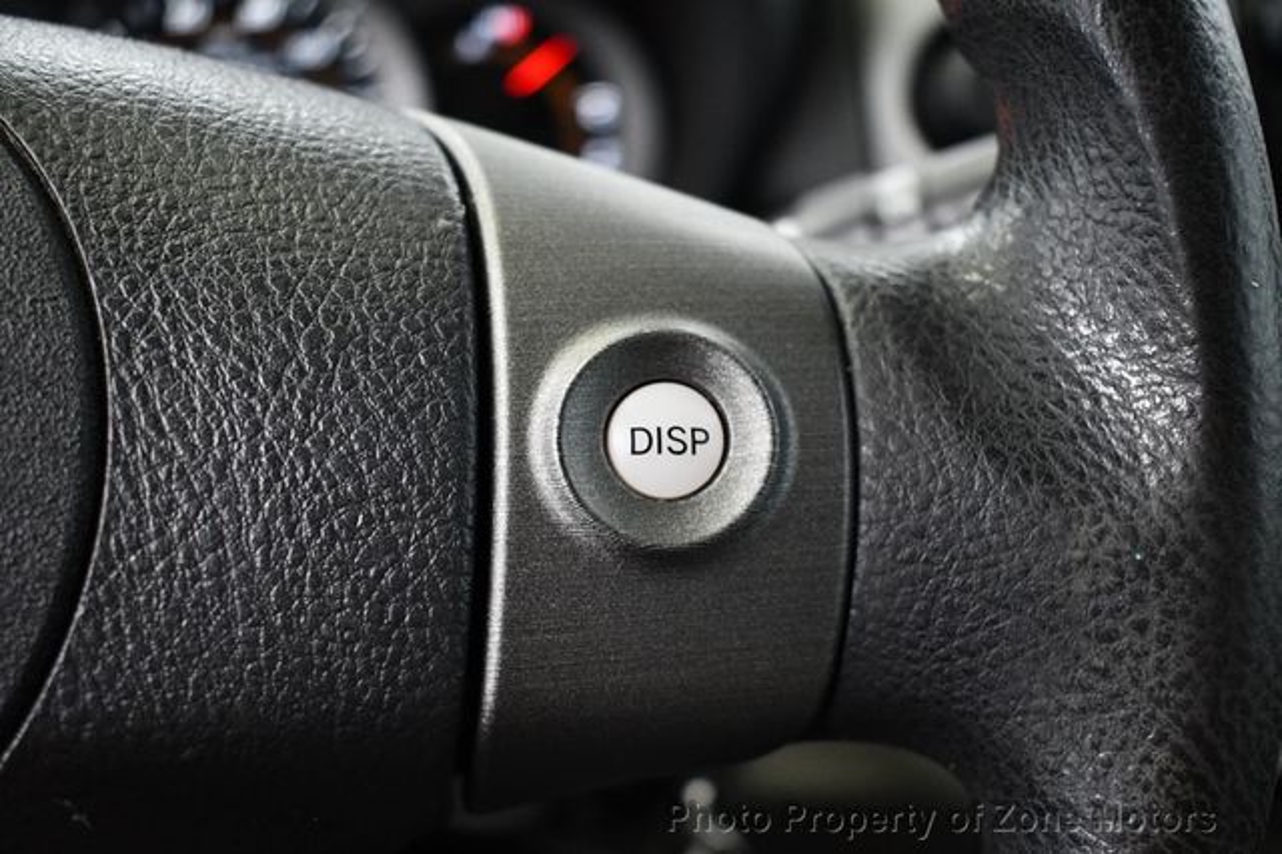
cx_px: 641
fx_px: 1388
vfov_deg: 34.2
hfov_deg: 49.6
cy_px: 427
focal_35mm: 39
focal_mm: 26
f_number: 4
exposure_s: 1/60
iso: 3200
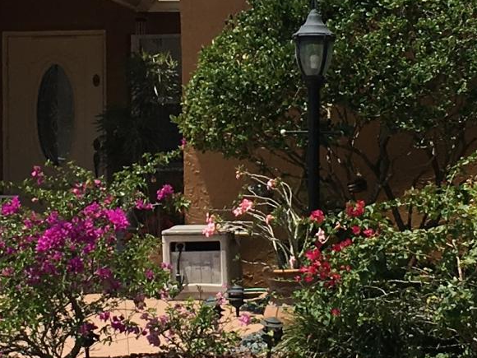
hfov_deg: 13.1
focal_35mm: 150
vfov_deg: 9.9
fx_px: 2067
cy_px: 66
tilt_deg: +1.9
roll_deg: +1.4
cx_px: 153
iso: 25
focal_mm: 4.15
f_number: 2.2
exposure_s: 1/2262
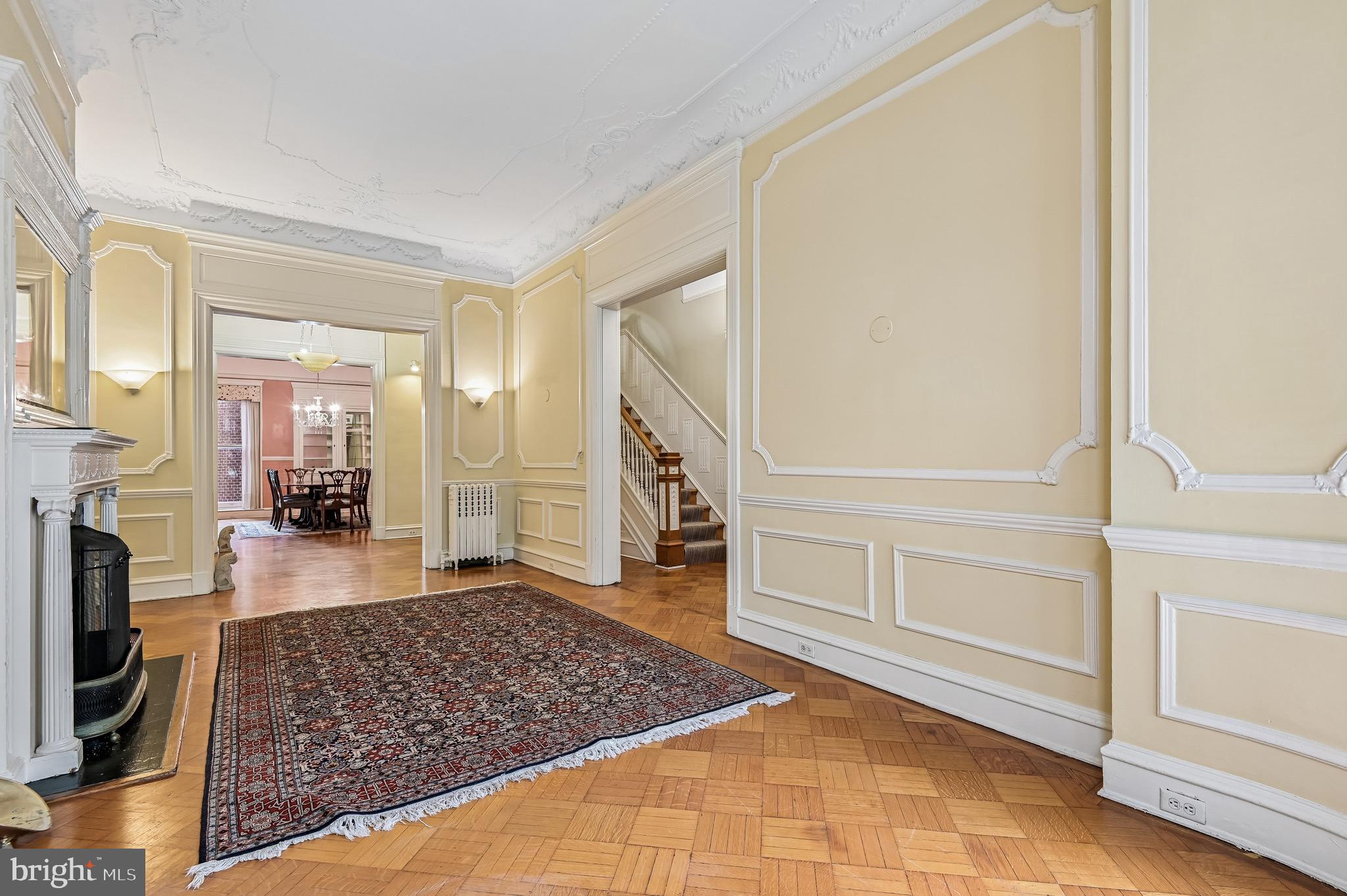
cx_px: 674
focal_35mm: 16
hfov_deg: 96.8
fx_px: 598
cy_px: 448
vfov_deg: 73.7
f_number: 8
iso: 100
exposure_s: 1.6
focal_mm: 16
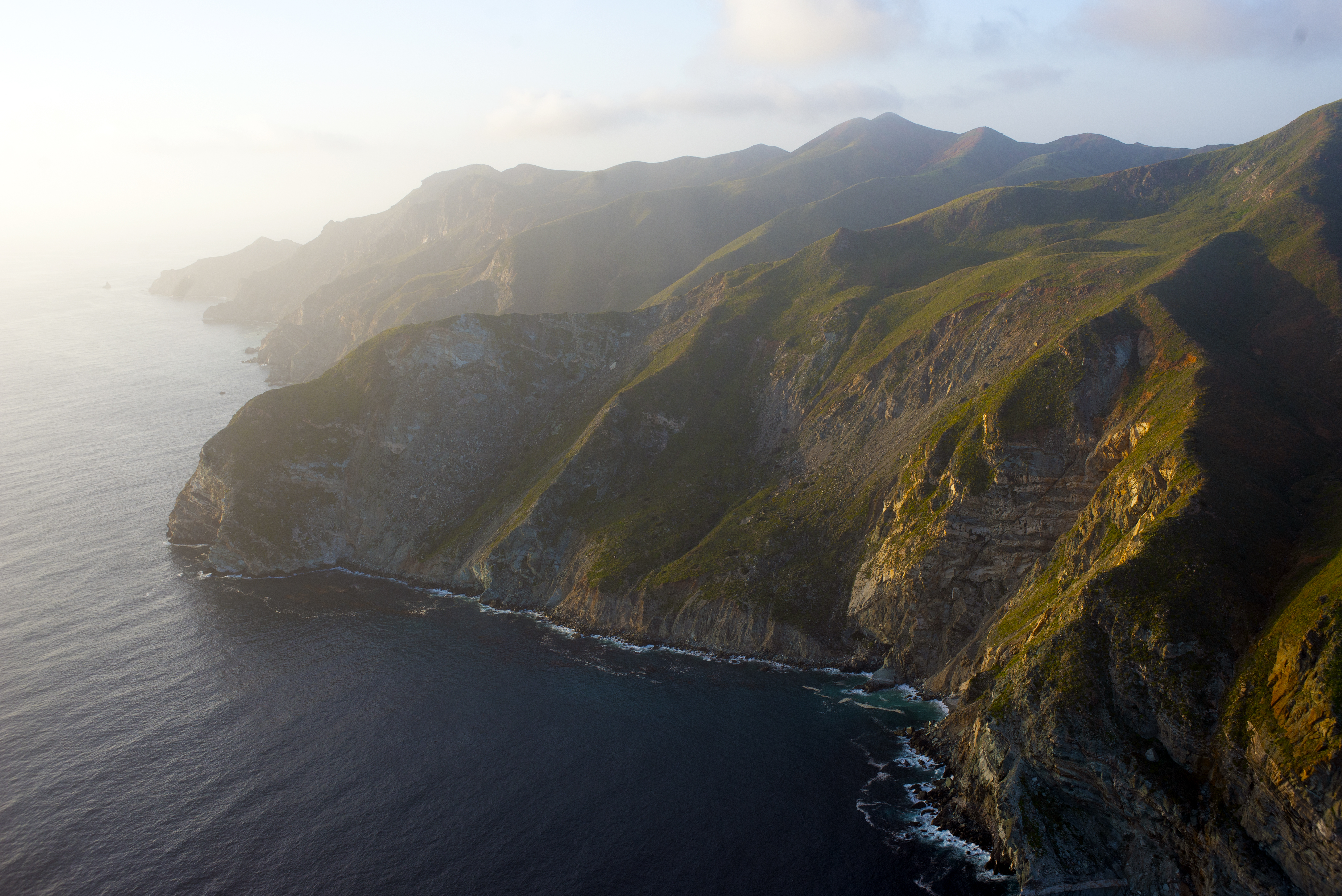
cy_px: 448
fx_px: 1492
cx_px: 671
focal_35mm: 40
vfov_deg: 33.4
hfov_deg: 48.4
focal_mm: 40
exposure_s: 1/250
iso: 200
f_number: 8
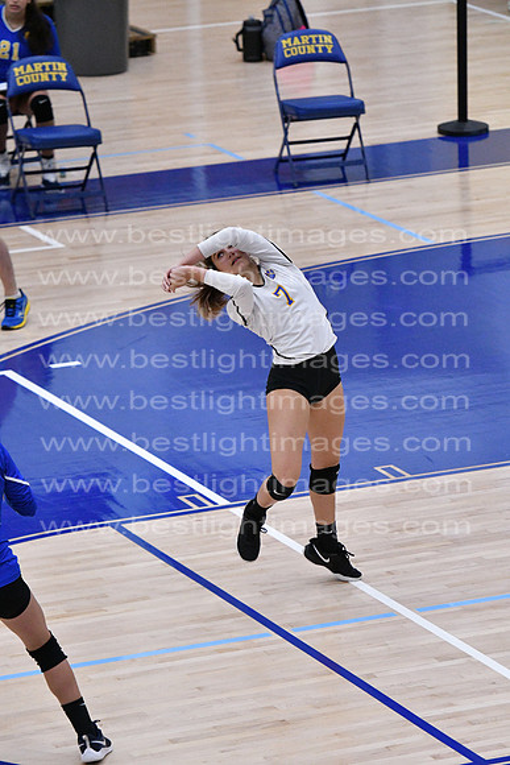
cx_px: 255
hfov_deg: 6.3
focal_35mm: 218
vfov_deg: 9.5
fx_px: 4619
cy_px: 382
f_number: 3.2
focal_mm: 145
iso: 6400
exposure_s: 1/1250
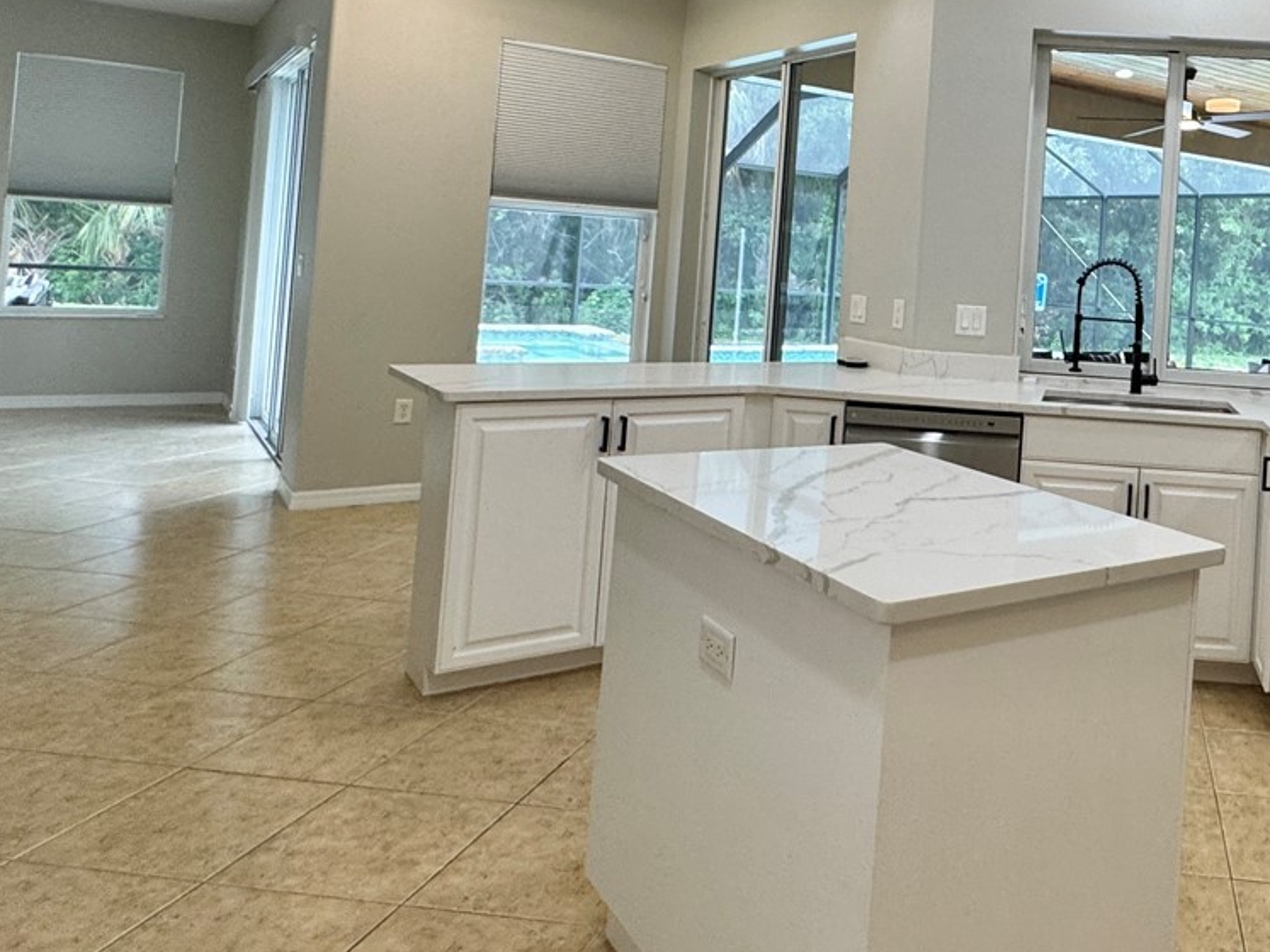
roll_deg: -4.1
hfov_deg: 55.3
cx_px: 1037
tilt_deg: -0.5
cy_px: 238
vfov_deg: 45.2
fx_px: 1100
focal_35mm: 30
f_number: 2.2
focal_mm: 2.22
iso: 160
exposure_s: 1/120
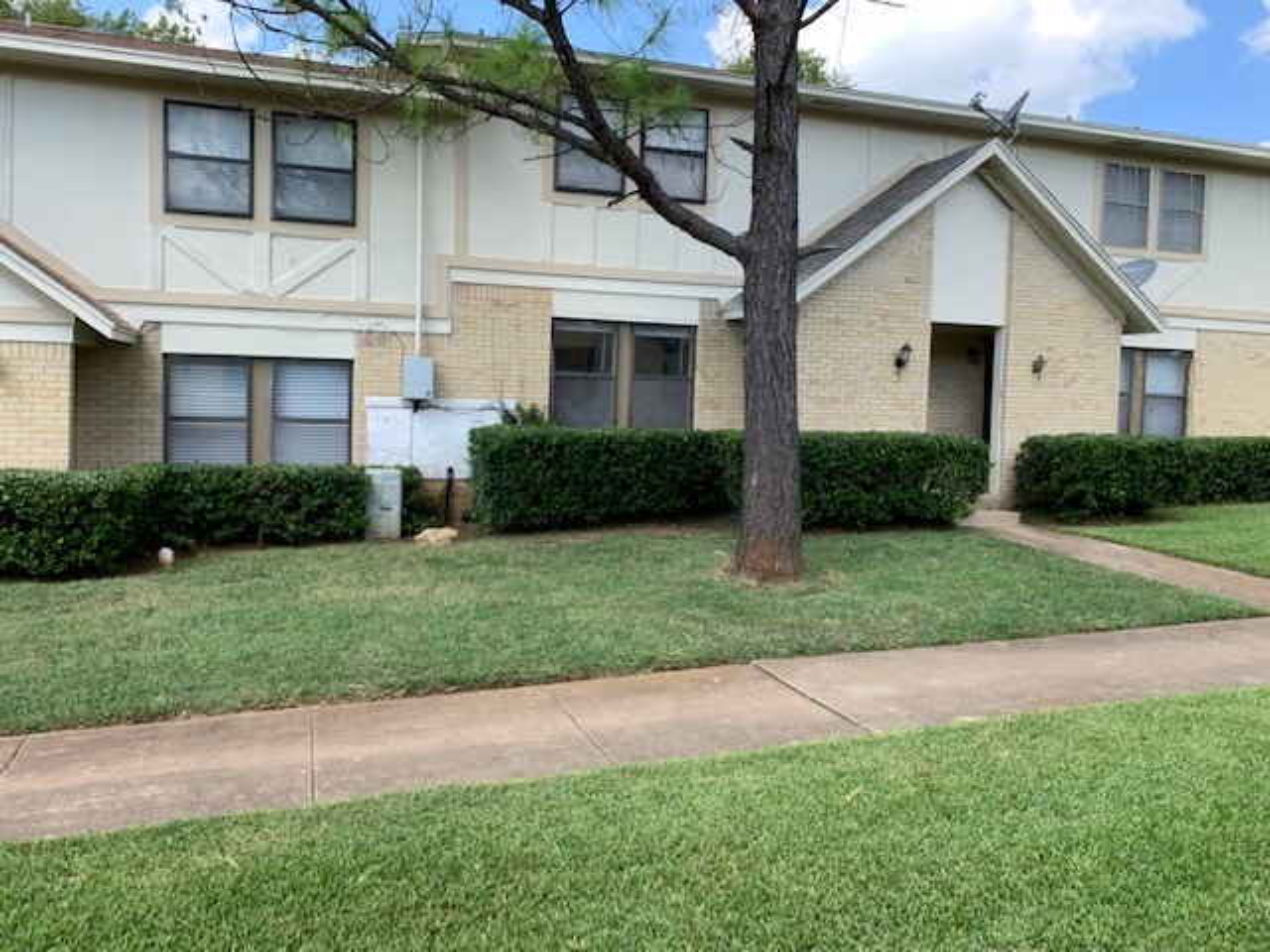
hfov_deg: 67.3
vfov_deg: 53.1
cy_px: 476
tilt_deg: -2.7
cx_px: 635
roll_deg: -1.6
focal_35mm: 26
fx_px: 954
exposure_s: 1/389
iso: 25
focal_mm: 4.25
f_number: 1.8
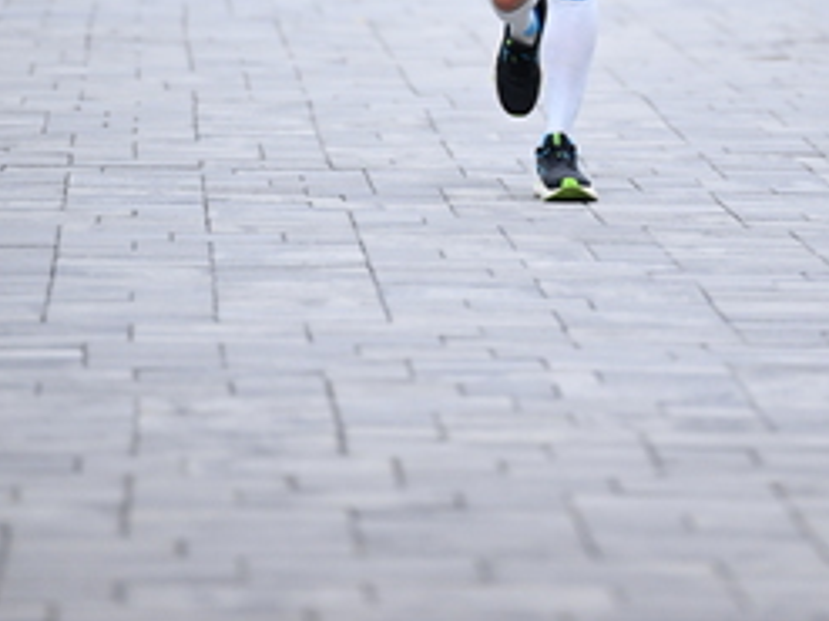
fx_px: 10269
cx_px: 579
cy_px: -134
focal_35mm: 429
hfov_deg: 4.6
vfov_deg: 3.5
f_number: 2.8
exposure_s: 1/1600
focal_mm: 200
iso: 1000
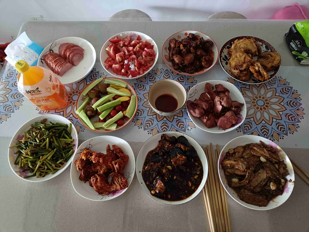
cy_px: 116
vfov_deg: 53.1
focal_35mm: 26
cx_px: 154
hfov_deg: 67.3
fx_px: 232
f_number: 1.8
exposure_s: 1/25
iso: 2393
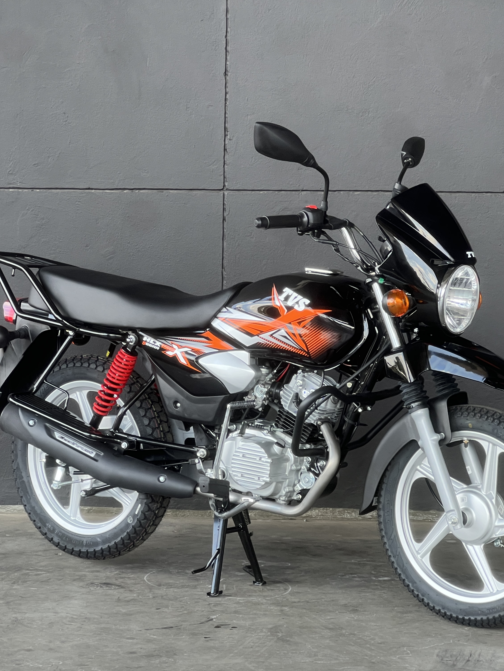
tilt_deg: -3.9
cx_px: 286
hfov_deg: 14.4
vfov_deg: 19.1
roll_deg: -1.5
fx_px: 1999
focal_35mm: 103
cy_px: 335
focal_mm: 9
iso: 80
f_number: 2.8
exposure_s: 1/99
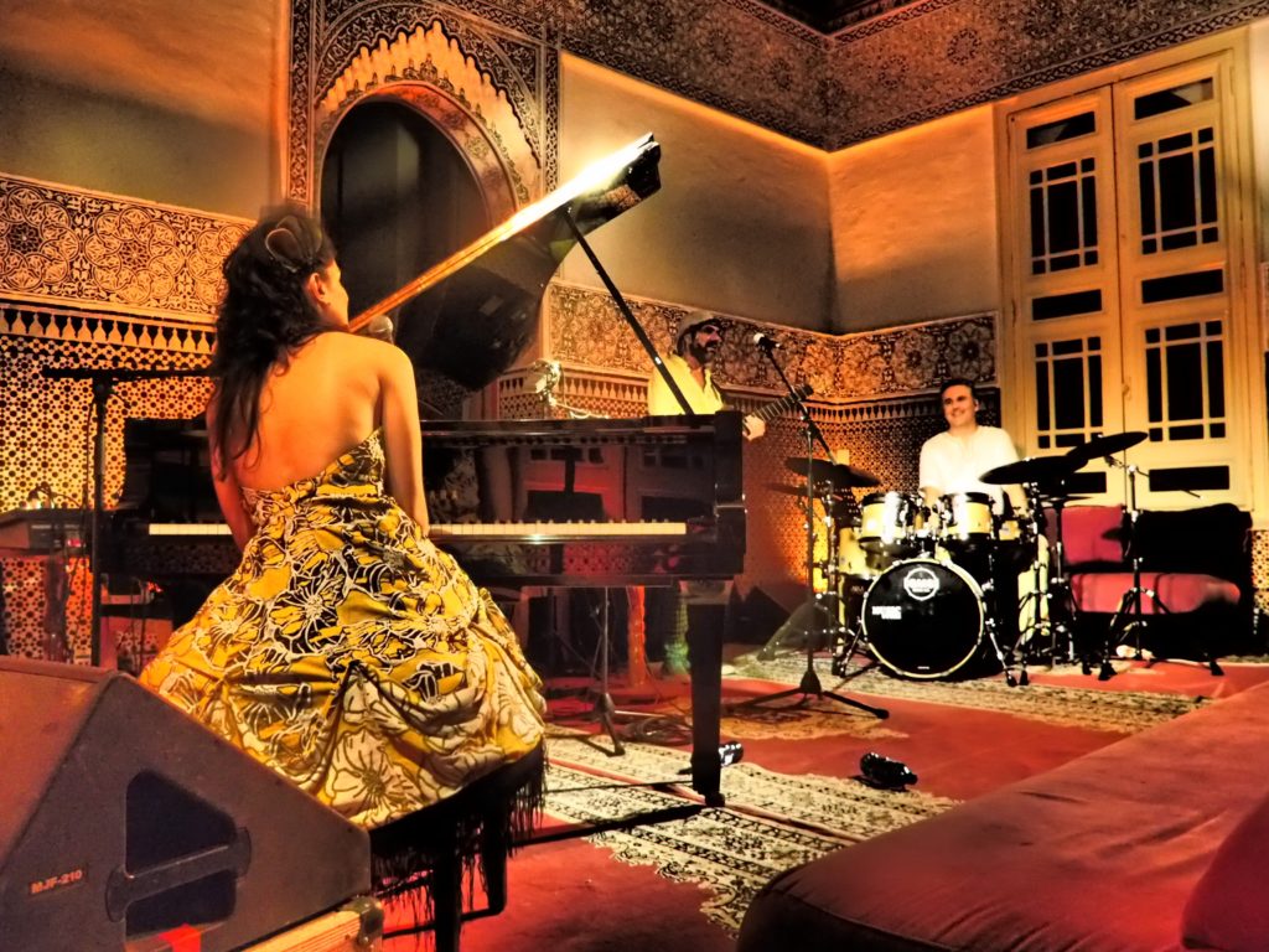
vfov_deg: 49.7
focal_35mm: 28
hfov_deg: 63.4
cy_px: 476
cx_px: 634
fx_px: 1026
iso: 800
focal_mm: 6
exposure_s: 1/25
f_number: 2.8
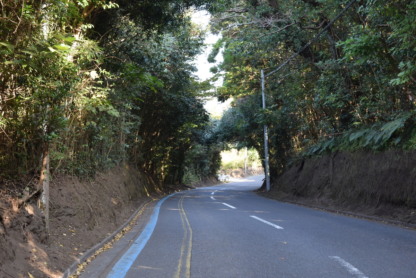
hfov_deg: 31.9
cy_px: 139
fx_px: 729
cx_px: 208
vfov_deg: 21.6
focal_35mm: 63
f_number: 7.1
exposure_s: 1/15
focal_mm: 42
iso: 100
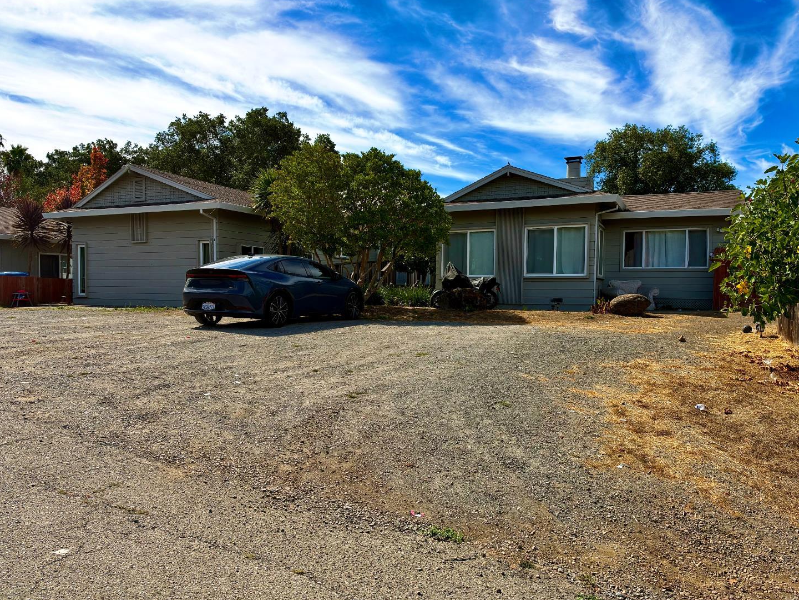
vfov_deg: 54.9
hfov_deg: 69.4
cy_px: 307
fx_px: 577
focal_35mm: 25
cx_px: 414
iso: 64
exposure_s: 1/3704
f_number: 1.8
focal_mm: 6.93
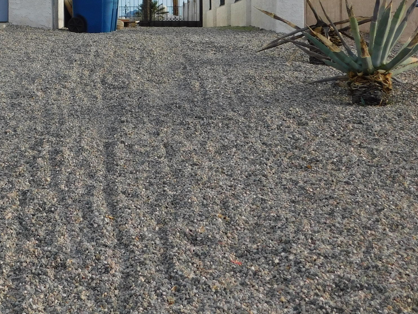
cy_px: 7
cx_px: 66
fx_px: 882
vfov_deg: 19.6
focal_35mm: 73
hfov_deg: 26.0
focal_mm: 6.3
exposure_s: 1/800
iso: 125
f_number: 3.5
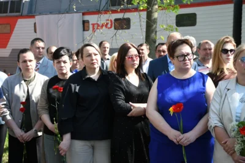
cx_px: 122
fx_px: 511
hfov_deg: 27.0
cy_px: 82
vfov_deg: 18.2
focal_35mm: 75
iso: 200
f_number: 5
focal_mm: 50
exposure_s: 1/250
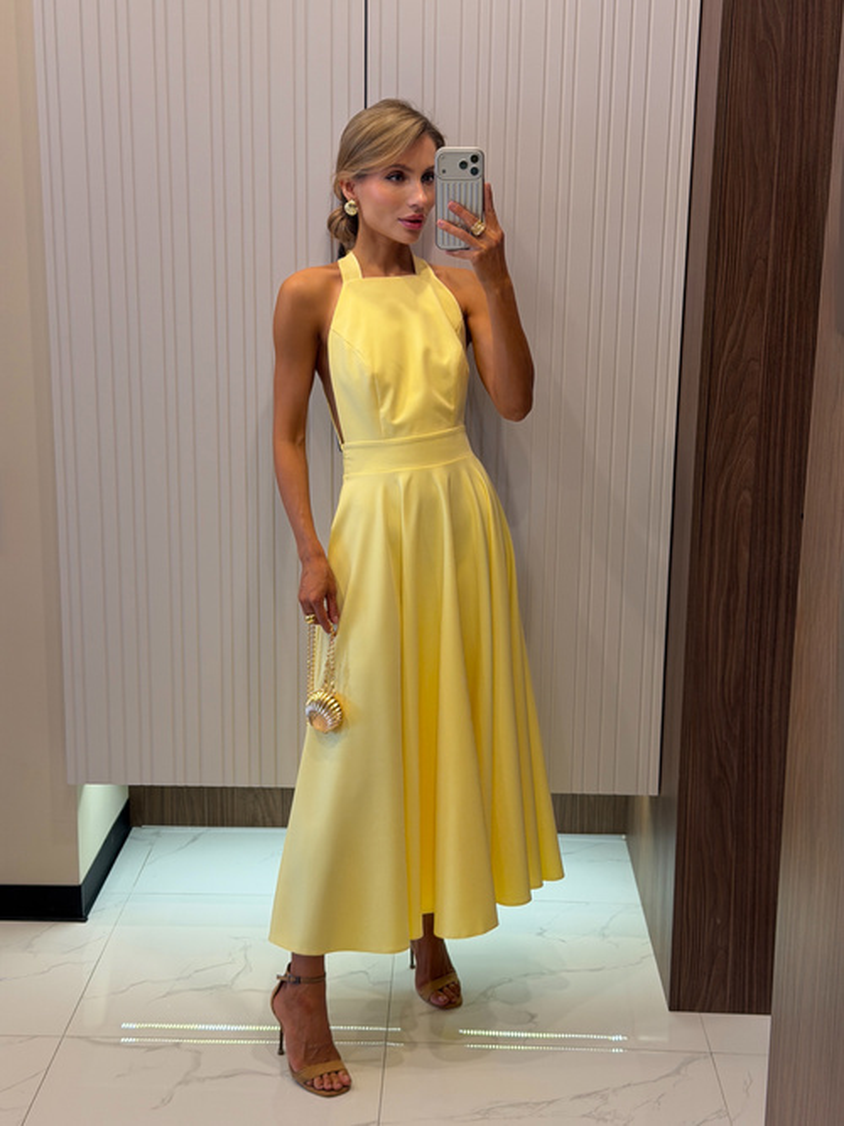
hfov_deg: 30.3
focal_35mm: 48
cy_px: 563
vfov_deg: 39.7
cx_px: 422
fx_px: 1561
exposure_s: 1/81
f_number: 1.78
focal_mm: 6.76
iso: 100
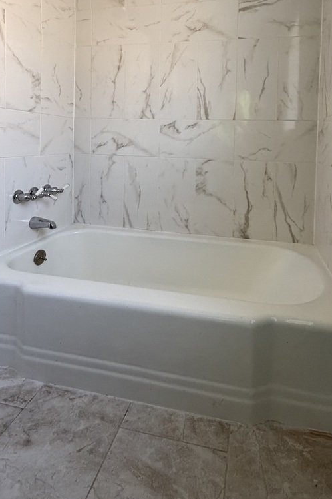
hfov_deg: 59.1
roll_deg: -1.7
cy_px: 155
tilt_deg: -2.6
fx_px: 291
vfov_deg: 77.8
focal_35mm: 21
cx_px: 196
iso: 320
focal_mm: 2.22
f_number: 2.2
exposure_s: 1/93
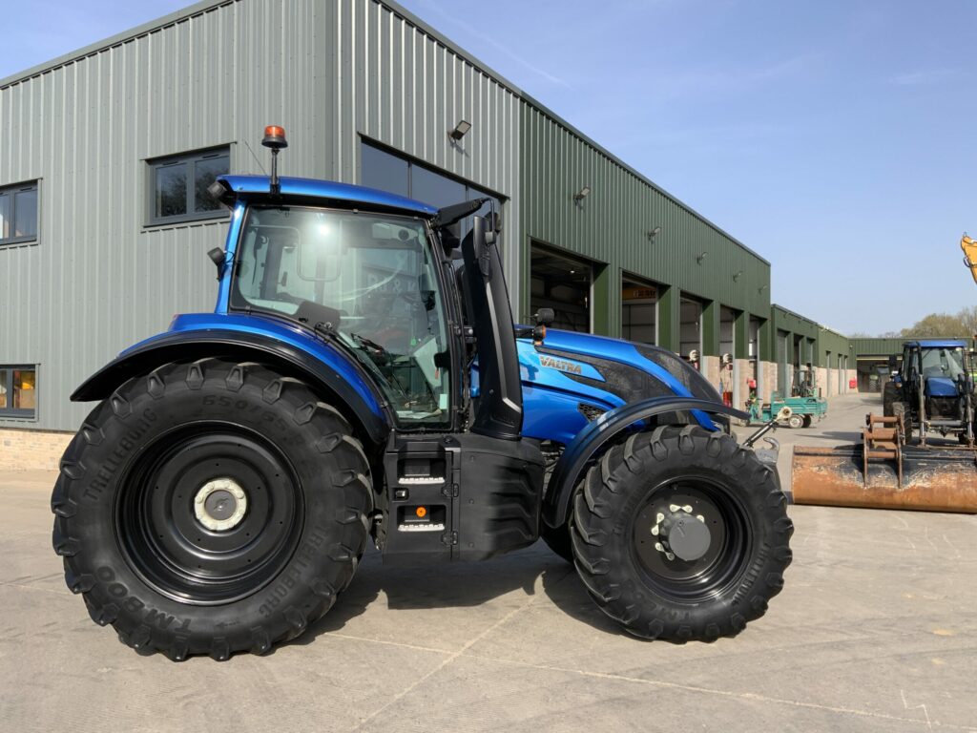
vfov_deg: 48.2
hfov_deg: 61.7
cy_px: 366
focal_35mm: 29
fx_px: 818
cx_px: 488
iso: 16
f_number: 1.8
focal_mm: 3
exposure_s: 1/1279
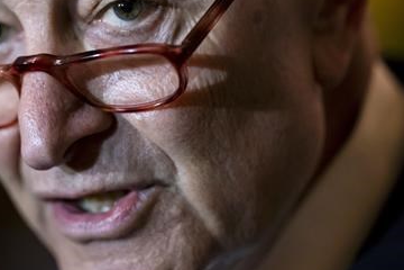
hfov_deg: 8.4
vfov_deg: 5.6
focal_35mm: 244
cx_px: 89
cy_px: 94
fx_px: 2738
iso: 3200
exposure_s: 1/500
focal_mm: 135
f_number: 1.8
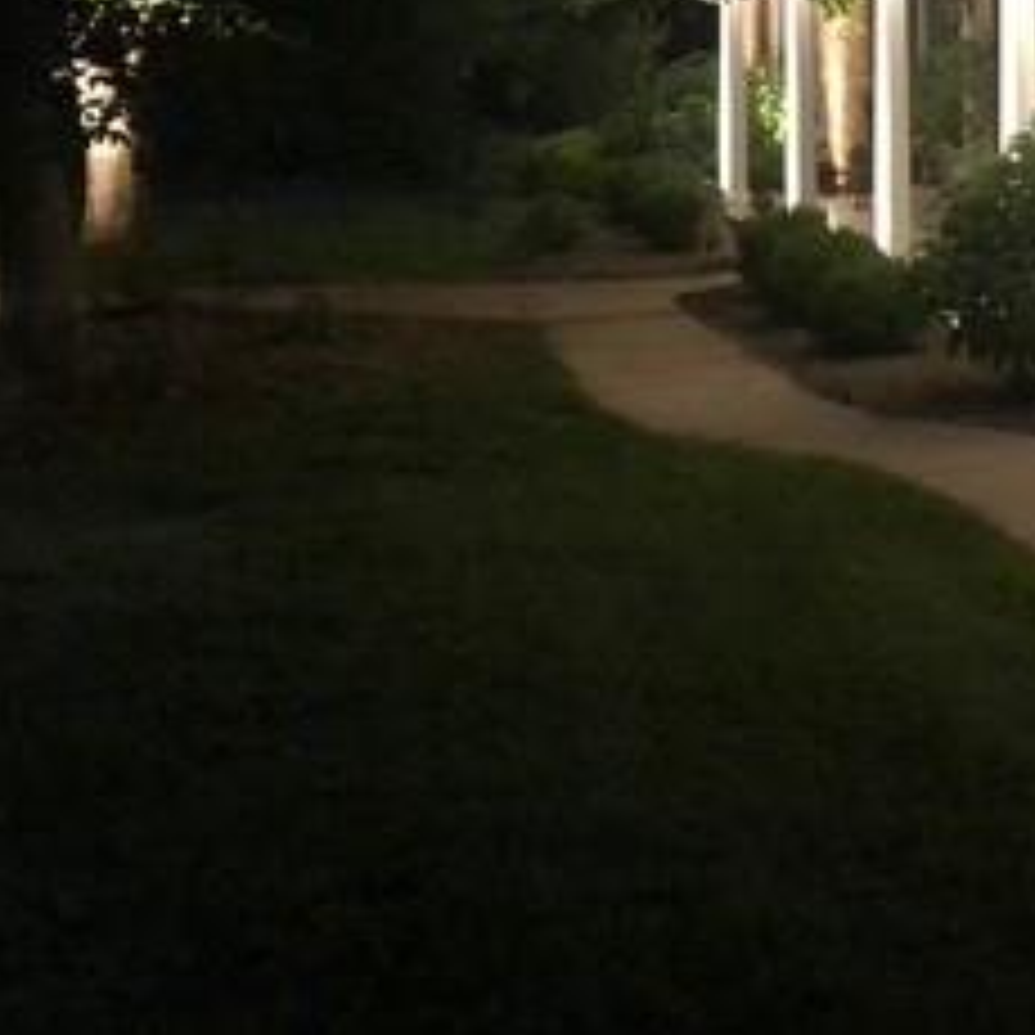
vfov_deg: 24.1
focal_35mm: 69
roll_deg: +0.7
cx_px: 1066
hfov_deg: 23.8
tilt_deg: -0.8
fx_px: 2334
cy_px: 40
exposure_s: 1/15
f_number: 1.8
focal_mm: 3.99
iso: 640
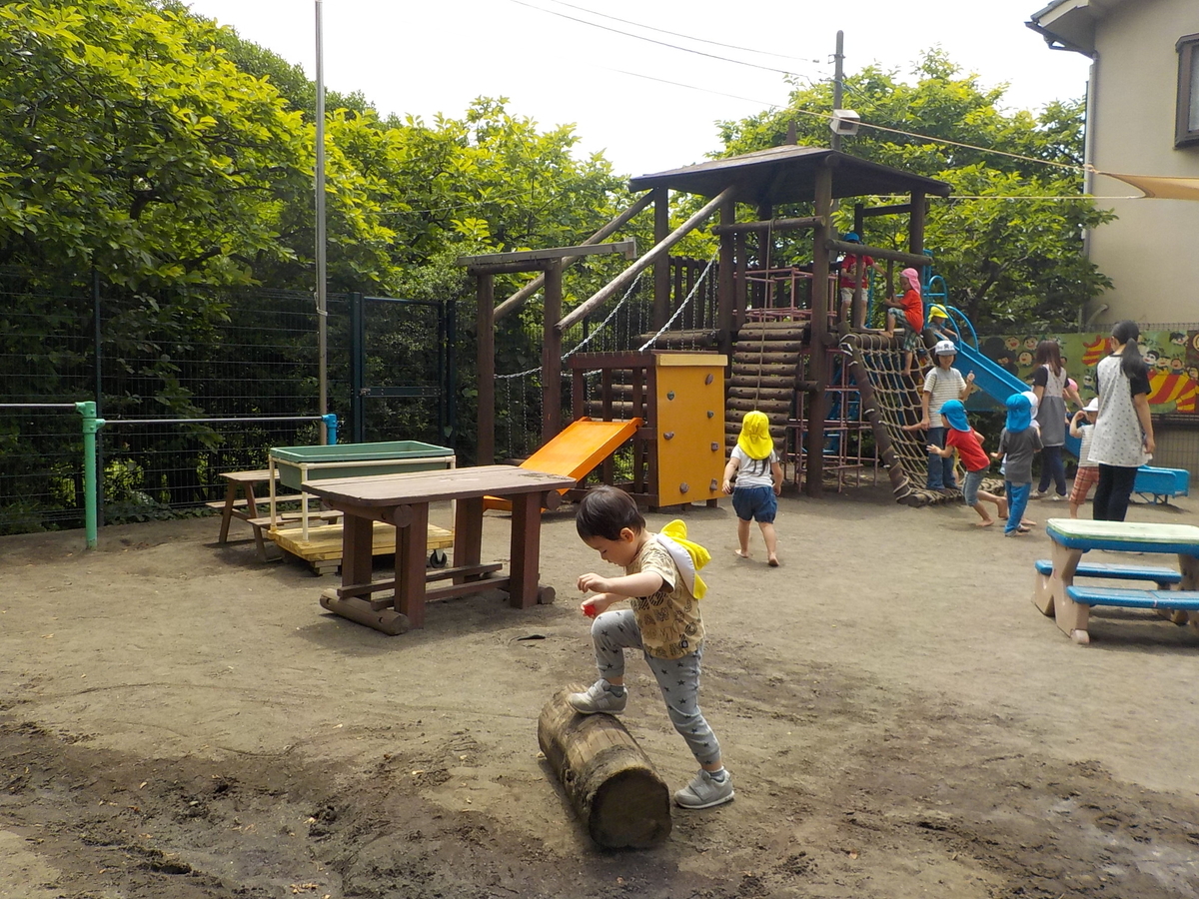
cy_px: 450
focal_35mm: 30
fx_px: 1039
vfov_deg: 46.8
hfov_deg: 60.0
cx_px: 600
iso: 125
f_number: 3.3
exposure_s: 1/800
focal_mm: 4.1
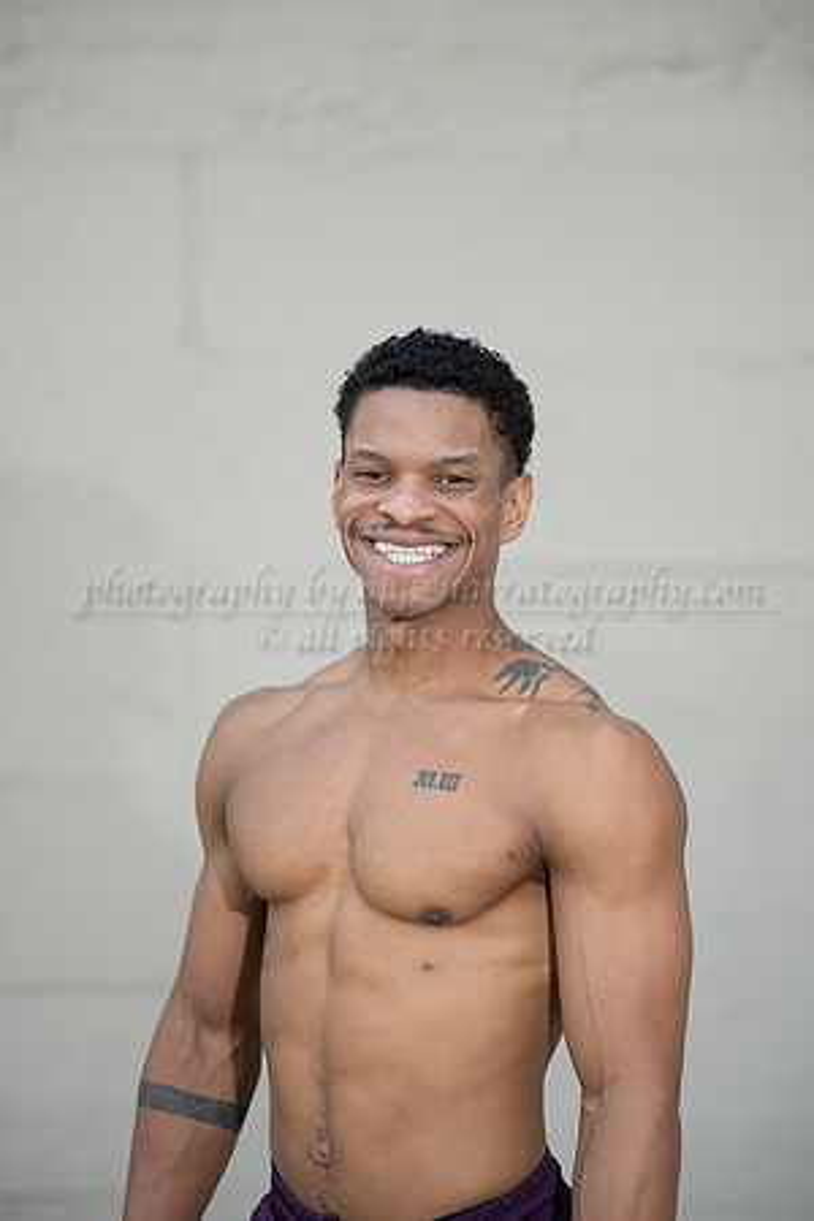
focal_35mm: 97
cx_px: 407
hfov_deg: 14.1
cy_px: 610
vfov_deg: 21.0
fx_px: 3290
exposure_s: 1/800
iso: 200
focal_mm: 97
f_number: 2.8
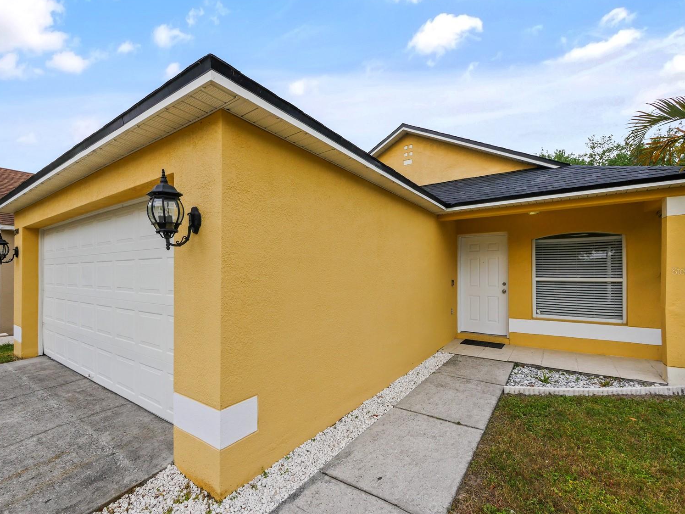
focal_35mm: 15
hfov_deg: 98.2
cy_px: 271
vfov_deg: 81.7
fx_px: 297
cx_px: 348
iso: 200
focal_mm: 7
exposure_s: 1/320
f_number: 7.1
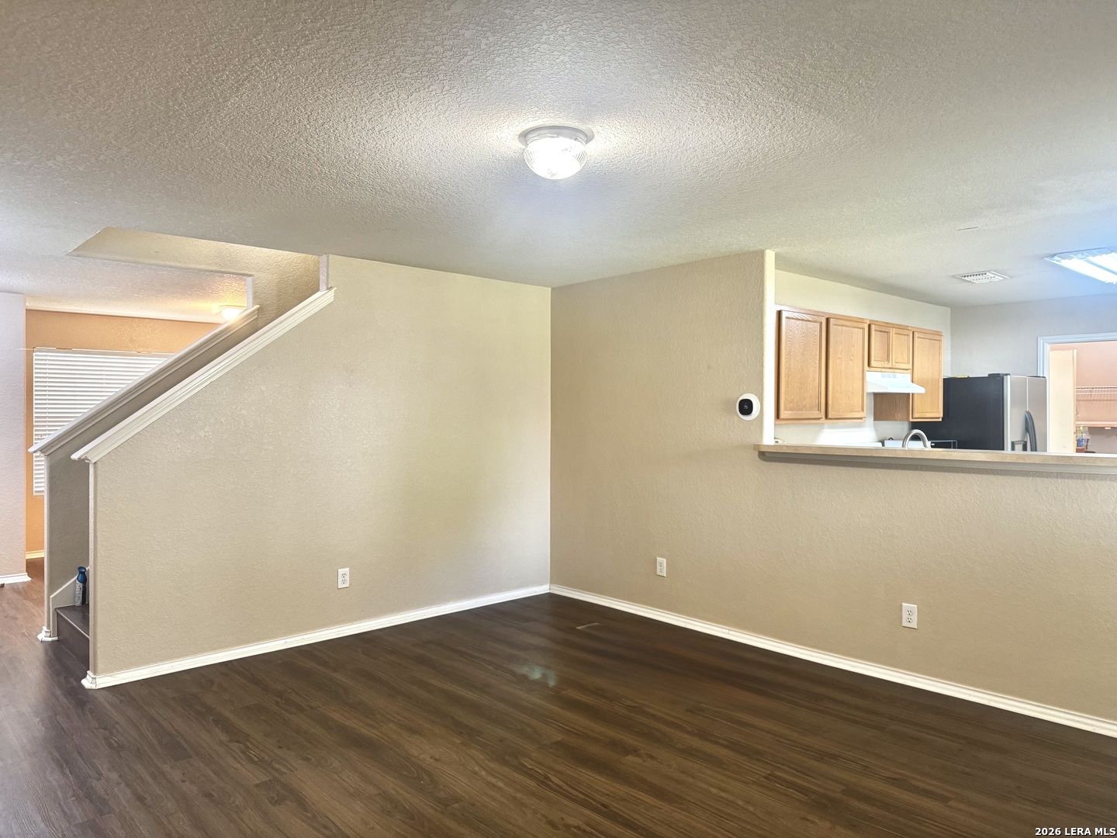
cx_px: 558
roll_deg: -0.1
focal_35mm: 24
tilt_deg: -0.3
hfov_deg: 71.6
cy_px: 419
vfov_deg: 56.8
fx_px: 774
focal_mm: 6.76
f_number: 1.78
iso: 250
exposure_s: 1/60
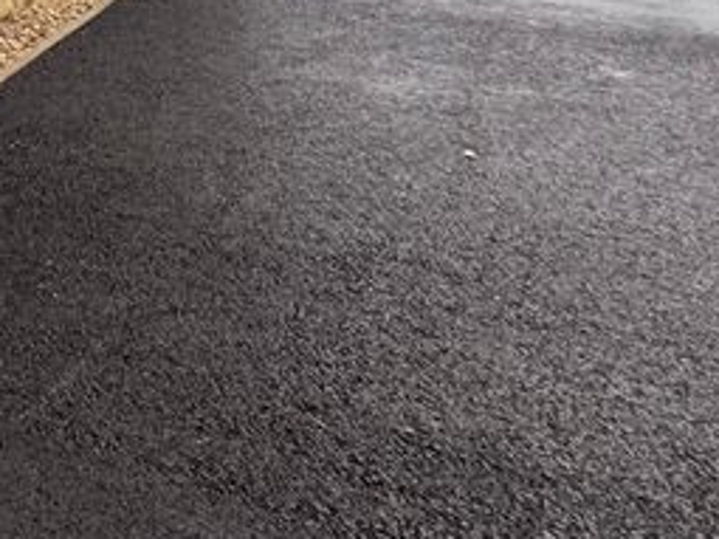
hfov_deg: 19.0
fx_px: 1266
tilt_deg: +10.0
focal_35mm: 61
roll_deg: +1.1
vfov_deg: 17.7
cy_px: -509
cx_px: -722
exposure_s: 1/99
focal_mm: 2.22
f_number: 2.2
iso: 160
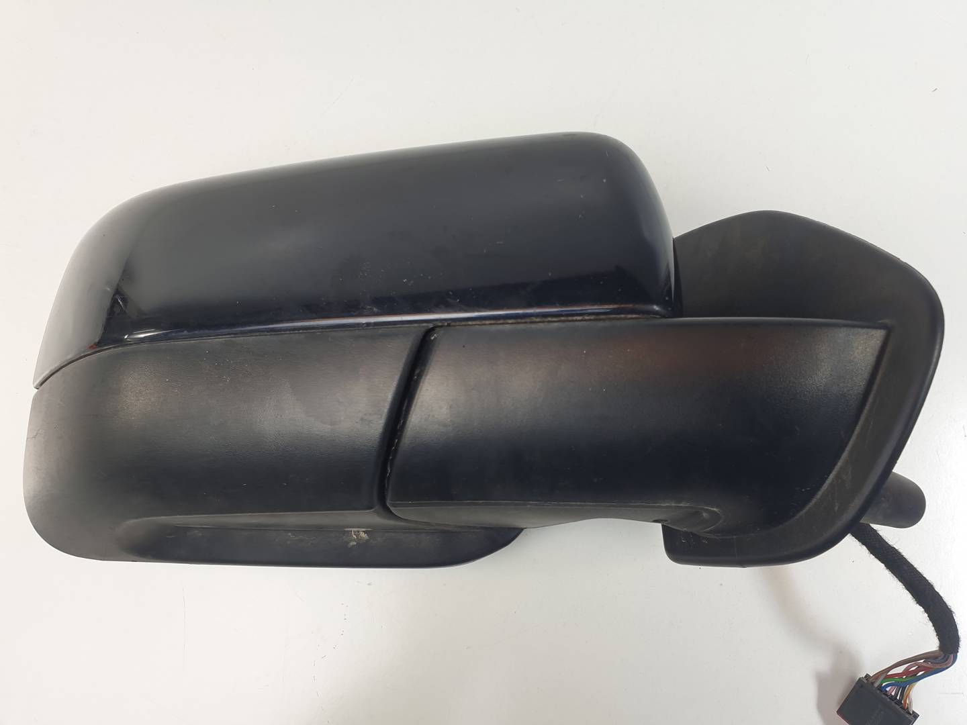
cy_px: 362
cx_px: 484
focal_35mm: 26
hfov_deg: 67.3
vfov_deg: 53.1
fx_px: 726
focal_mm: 4.3
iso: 50
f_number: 2.4
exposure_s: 1/106
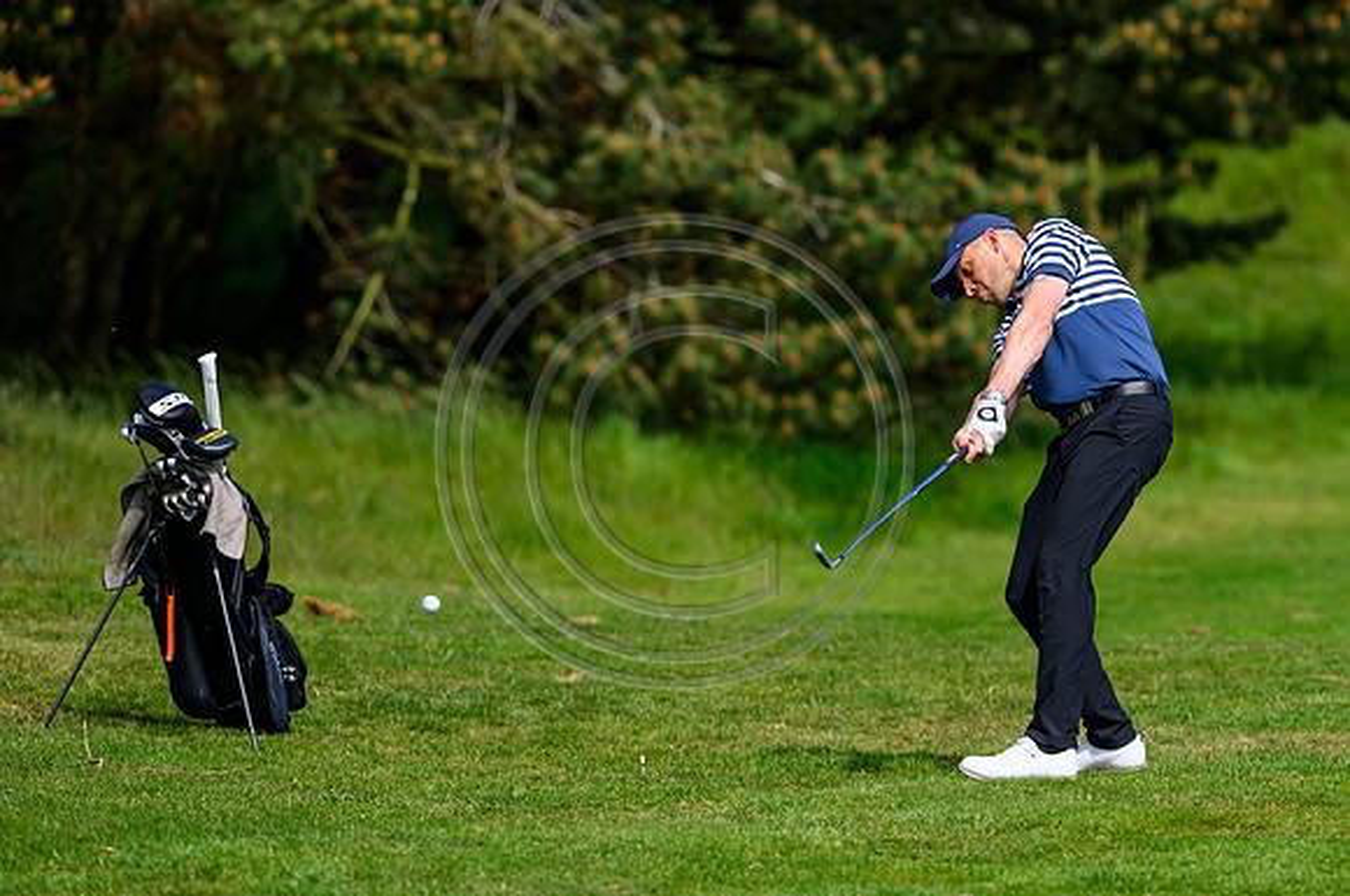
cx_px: 850
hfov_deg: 4.1
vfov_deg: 2.7
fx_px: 18888
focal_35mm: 504
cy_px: 423
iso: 500
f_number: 4.5
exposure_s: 1/4000
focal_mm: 400
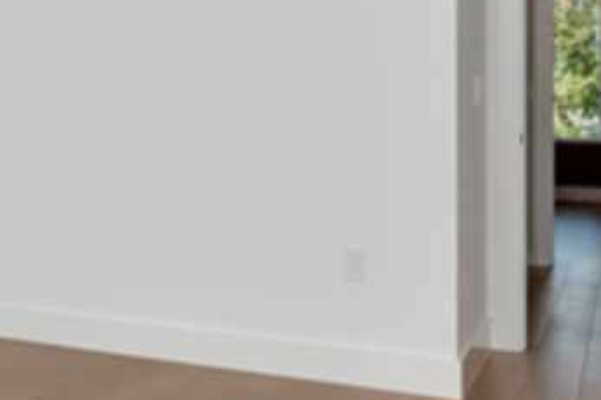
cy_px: 81
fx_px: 1015
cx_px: 0
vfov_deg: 22.0
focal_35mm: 61
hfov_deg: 30.6
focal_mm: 11
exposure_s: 1/200
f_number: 10
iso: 800
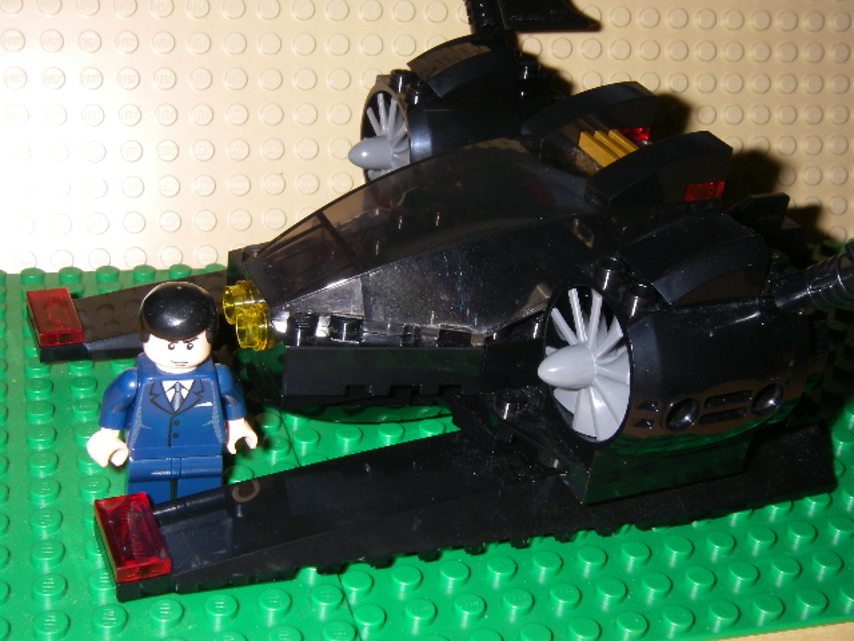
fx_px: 1209
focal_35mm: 49
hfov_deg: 38.9
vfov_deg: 29.7
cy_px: 320
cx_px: 427
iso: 80
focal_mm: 8.1
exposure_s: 1/50
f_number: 7
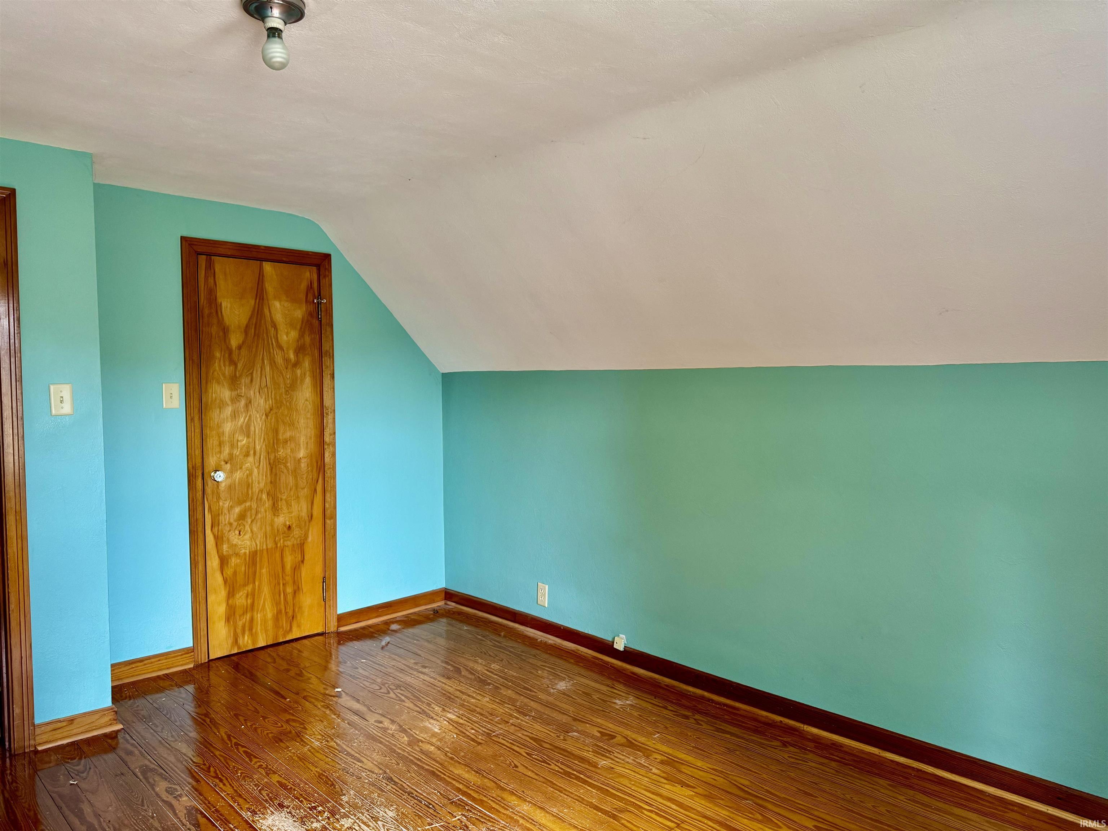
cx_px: 554
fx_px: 768
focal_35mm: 24
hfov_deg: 71.6
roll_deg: +0.4
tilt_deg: -3.0
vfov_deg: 56.8
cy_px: 416
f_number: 1.78
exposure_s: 1/76
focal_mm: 6.76
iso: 200
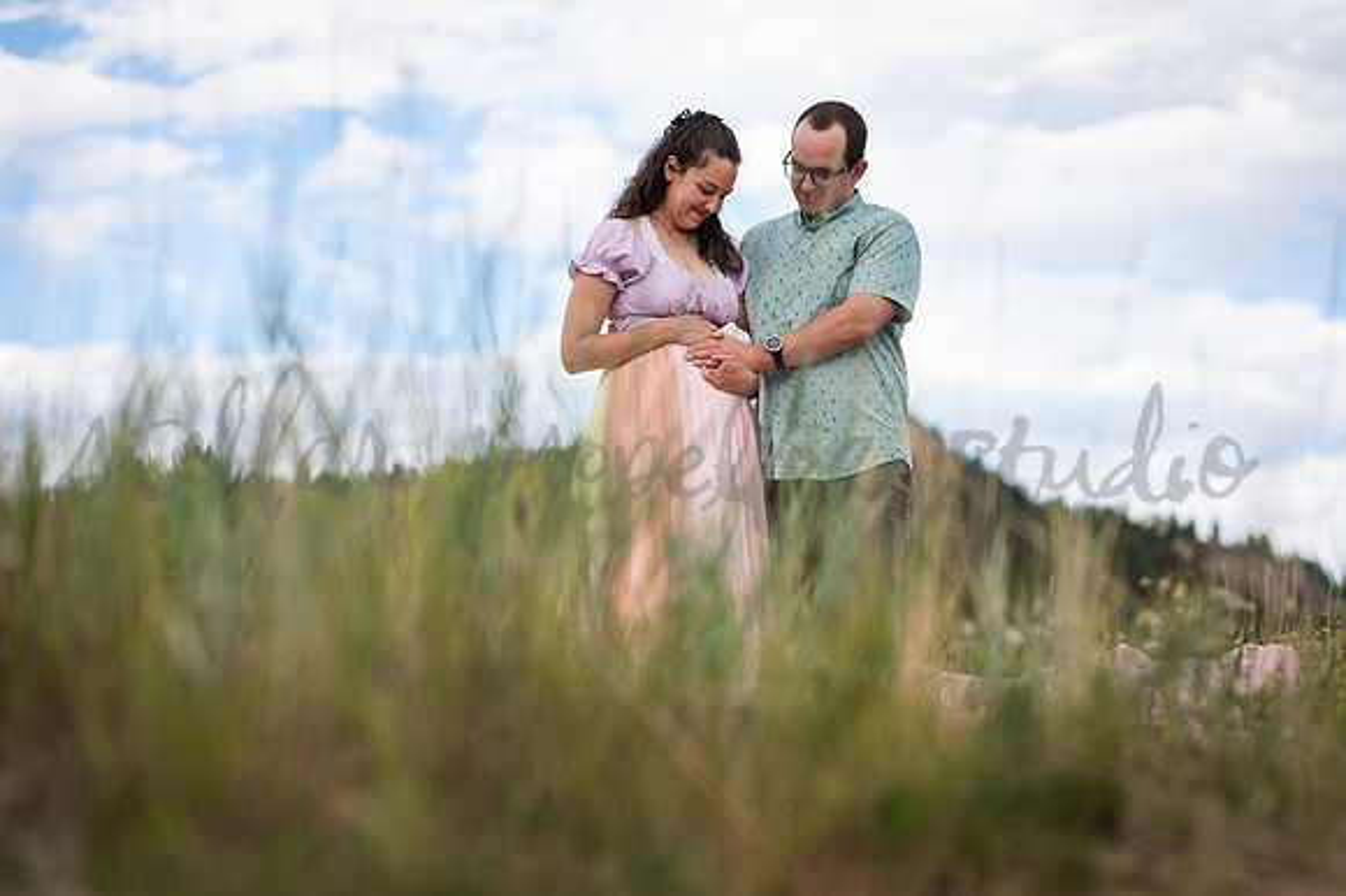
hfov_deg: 22.8
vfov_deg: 15.3
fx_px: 3341
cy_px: 448
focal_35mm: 89
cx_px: 673
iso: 125
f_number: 2.5
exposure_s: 1/1250
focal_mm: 85
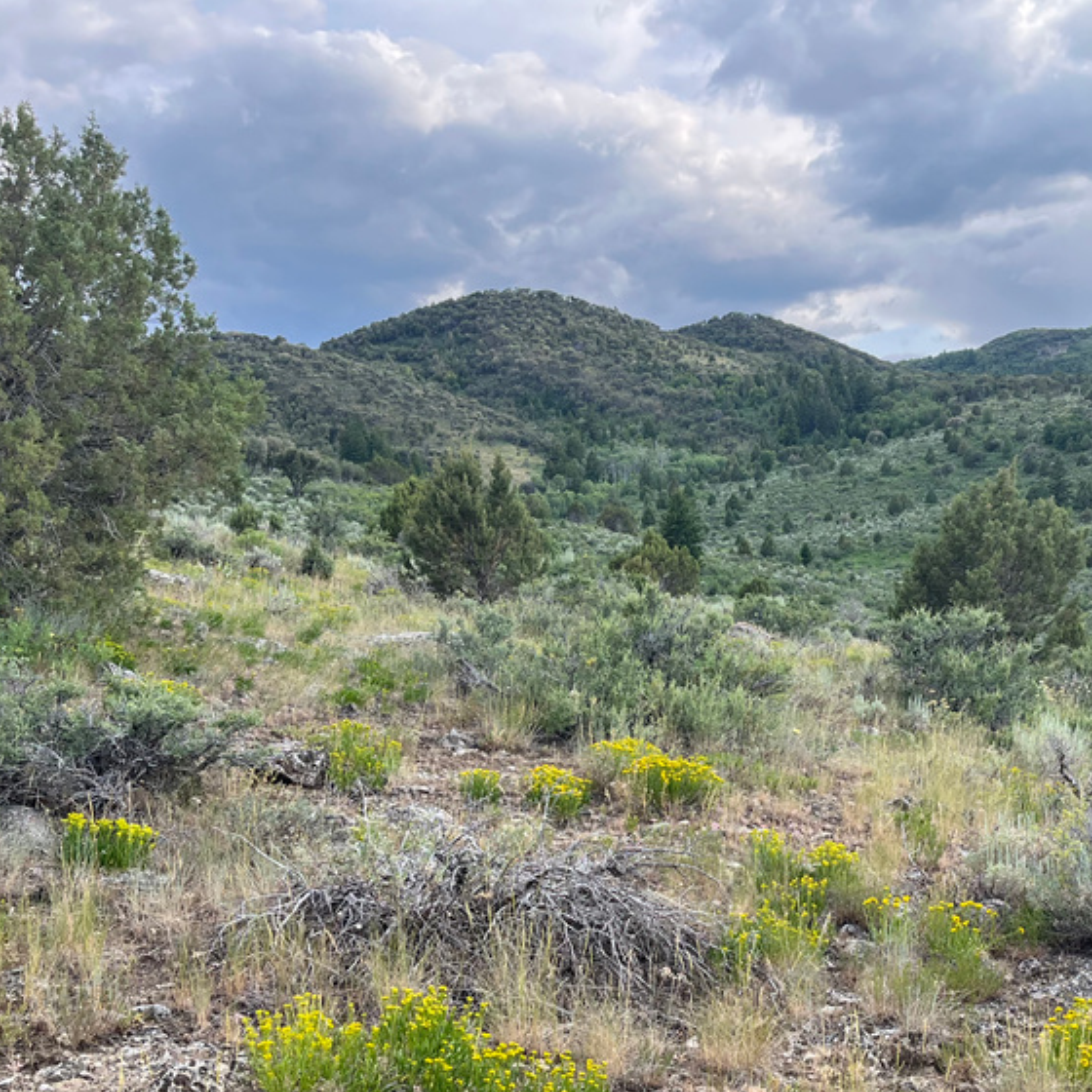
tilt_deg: -6.9
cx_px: 737
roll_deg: +3.5
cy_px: 745
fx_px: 1499
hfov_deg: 39.5
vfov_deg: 39.5
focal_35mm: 42
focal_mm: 5.1
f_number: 1.6
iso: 50
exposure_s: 1/967
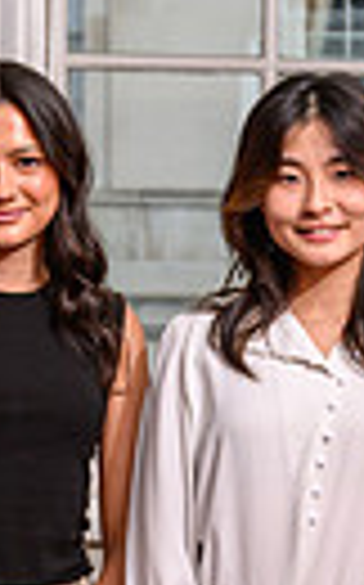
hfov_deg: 7.1
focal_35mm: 182
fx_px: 2895
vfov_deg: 11.4
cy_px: 570
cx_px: 461
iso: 64
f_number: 4
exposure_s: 1/200
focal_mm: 36
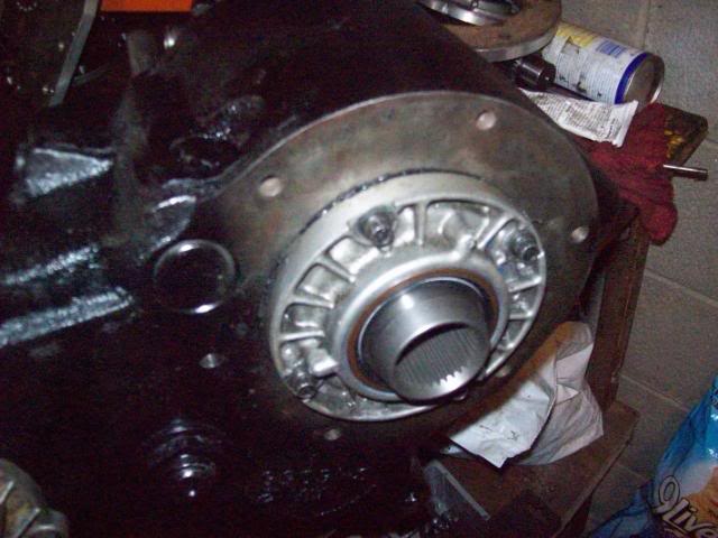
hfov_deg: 51.4
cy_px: 269
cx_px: 359
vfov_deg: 39.7
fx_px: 747
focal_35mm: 36
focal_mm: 6
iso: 800
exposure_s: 1/128
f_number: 2.7
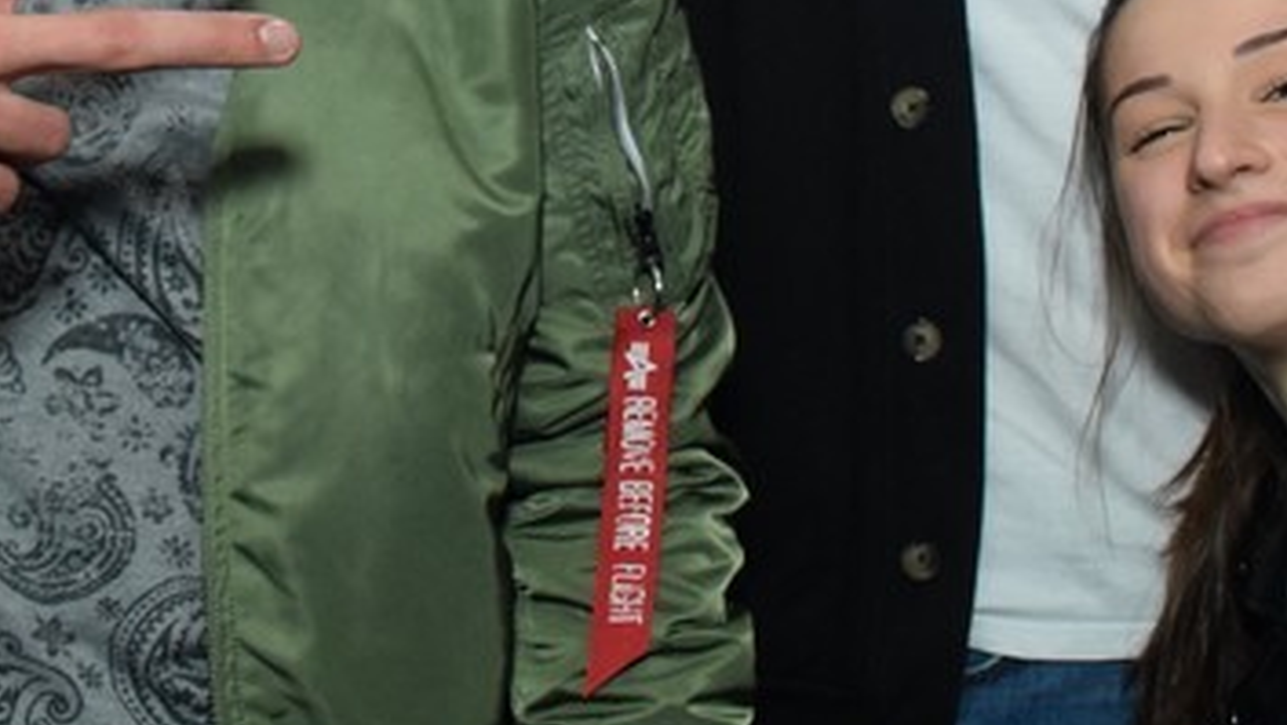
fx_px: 2766
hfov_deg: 26.2
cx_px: 629
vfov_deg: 14.4
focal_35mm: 81
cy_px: -157
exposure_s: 1/60
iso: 1600
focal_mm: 18
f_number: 3.5
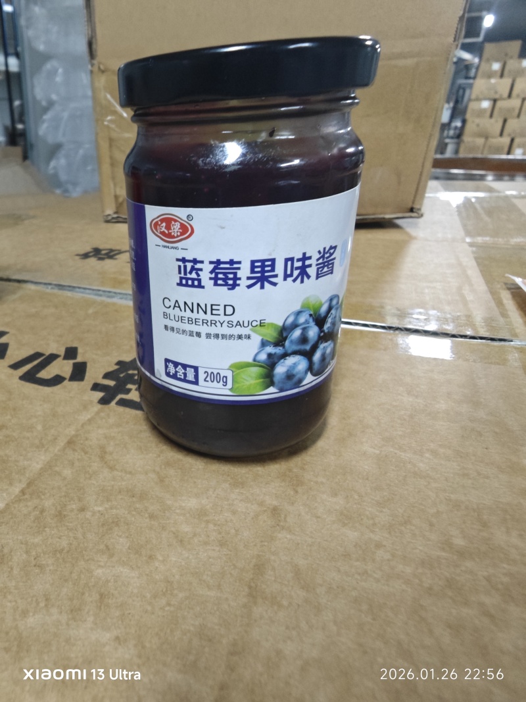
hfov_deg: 58.9
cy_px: 351
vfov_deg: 73.9
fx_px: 466
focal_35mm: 23
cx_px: 263
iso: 400
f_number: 1.8
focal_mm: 2.03
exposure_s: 1/30
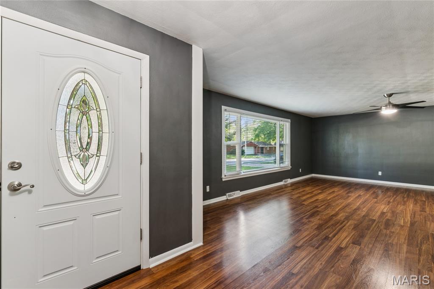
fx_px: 192
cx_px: 217
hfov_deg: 97.1
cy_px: 144
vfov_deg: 74.1
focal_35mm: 16
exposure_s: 1/1.25
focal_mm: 15.9
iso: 320
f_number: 13
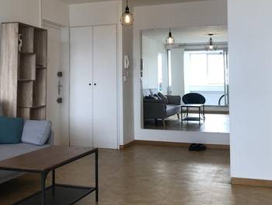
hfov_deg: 39.5
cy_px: 66
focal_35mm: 48
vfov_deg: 30.1
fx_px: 377
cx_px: 109
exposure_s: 1/33
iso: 25
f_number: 1.8
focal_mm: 4
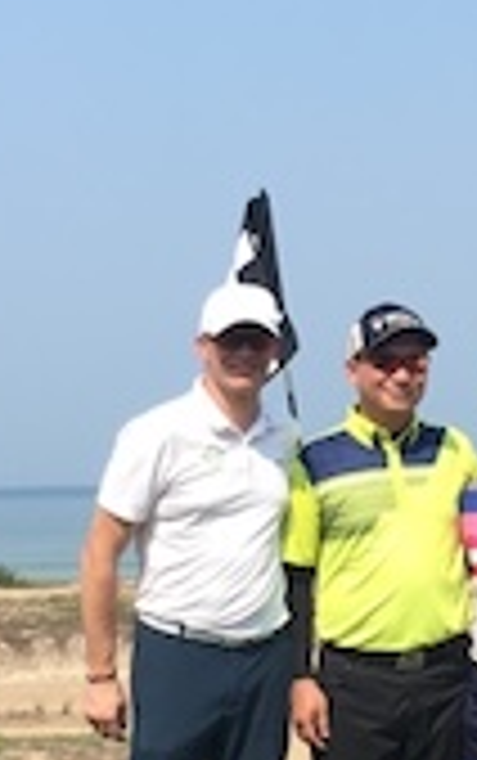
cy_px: 463
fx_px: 2261
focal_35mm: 109
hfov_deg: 12.0
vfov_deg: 19.1
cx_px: 346
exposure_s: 1/1026
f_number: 2.2
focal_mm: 4.15
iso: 25
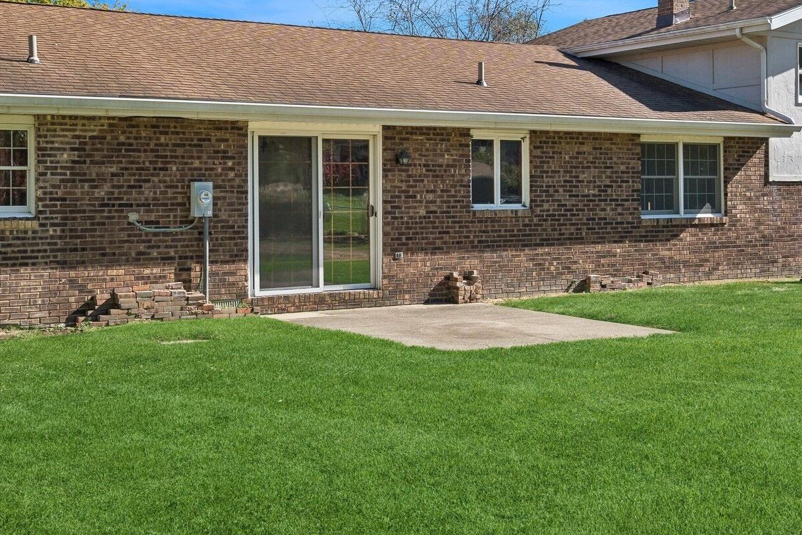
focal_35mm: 49
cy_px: 228
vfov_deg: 27.5
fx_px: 1092
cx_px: 410
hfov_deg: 40.3
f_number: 8
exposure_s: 1/800
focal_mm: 30
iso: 400
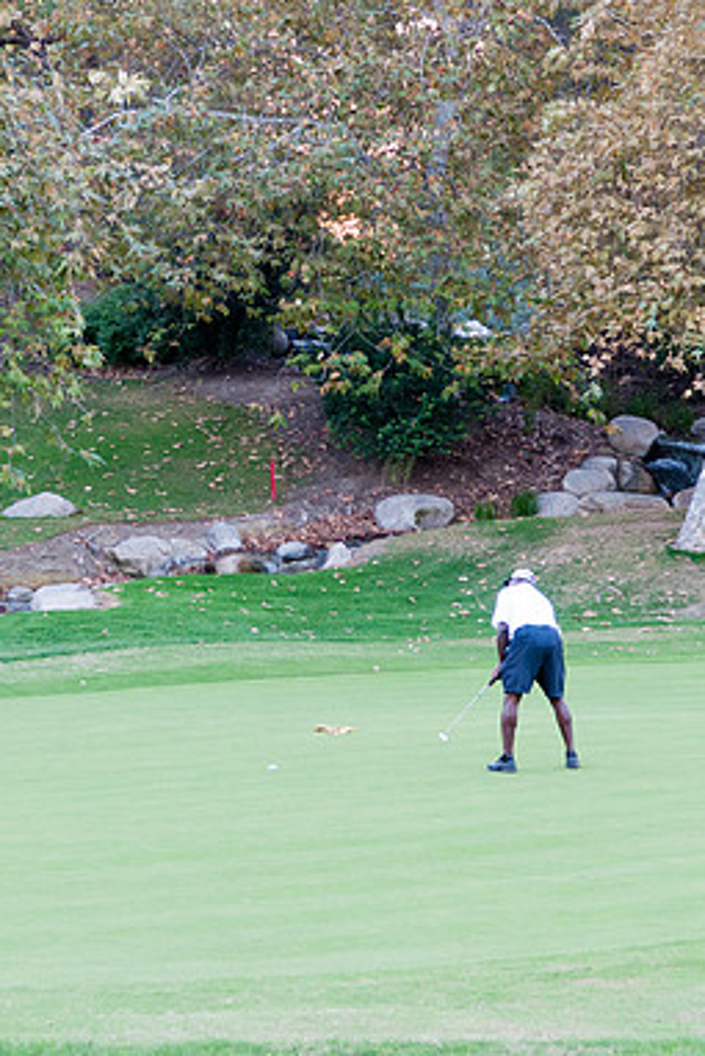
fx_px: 3668
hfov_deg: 11.0
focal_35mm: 125
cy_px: 529
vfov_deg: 16.4
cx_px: 379
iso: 640
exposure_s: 1/80
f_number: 4.5
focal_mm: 55
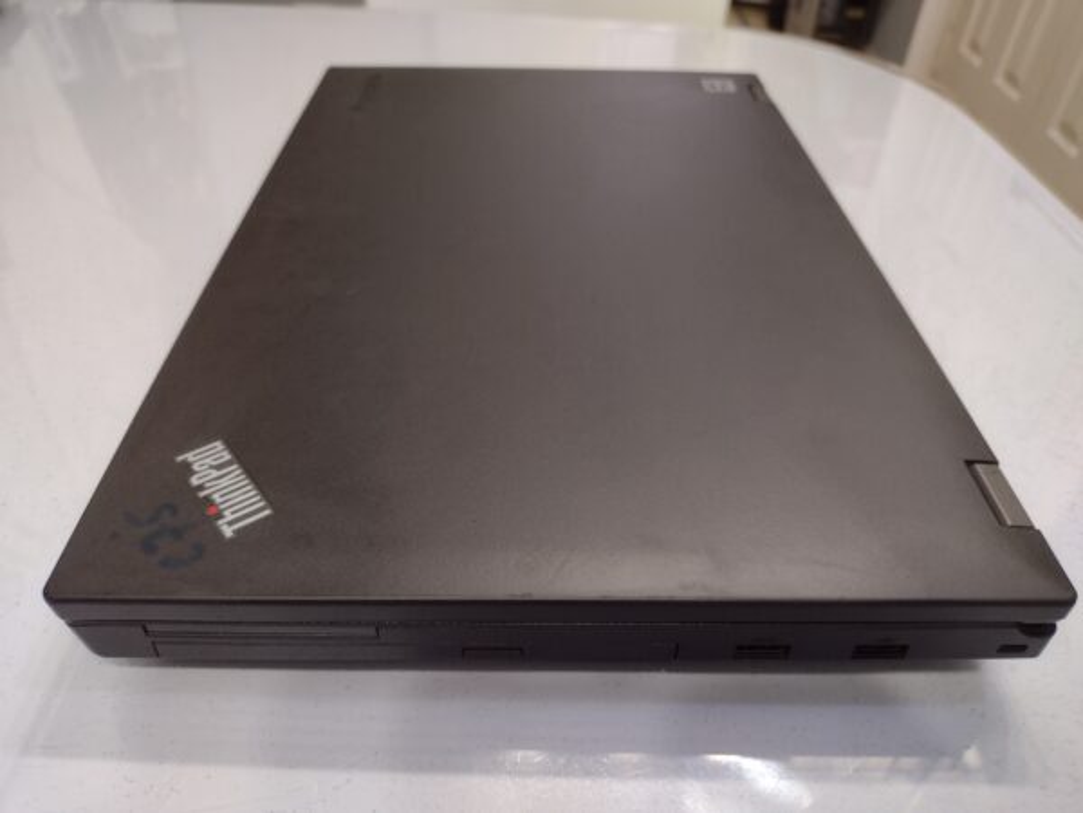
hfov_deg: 65.3
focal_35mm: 27
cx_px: 542
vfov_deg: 51.4
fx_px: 845
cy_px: 406
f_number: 1.7
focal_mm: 4.71
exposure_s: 1/50
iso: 225
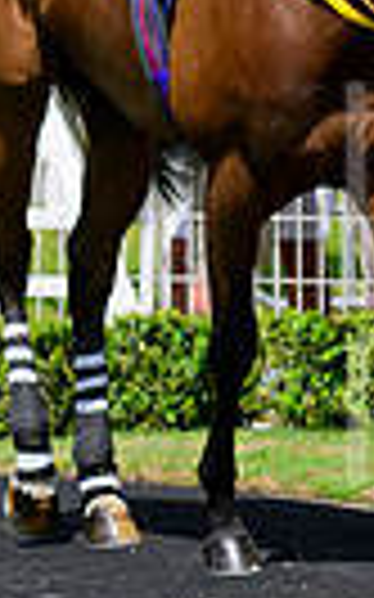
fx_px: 13093
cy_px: 200
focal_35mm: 802
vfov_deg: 2.6
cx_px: 928
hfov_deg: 1.6
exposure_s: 1/3200
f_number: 4.8
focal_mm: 180
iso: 400
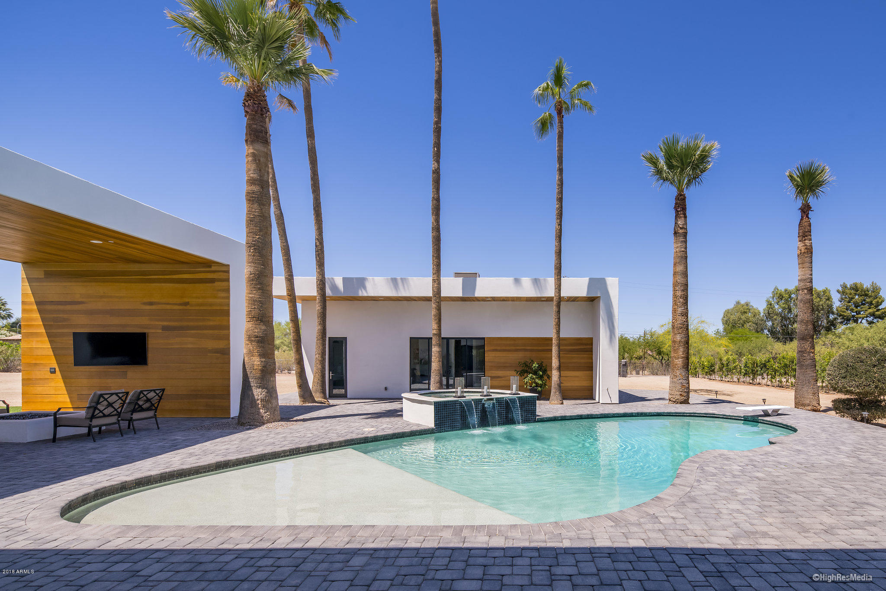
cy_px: 296
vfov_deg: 70.5
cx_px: 443
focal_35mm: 17
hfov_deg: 93.3
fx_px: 418
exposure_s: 1/400
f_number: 9
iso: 250
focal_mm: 17
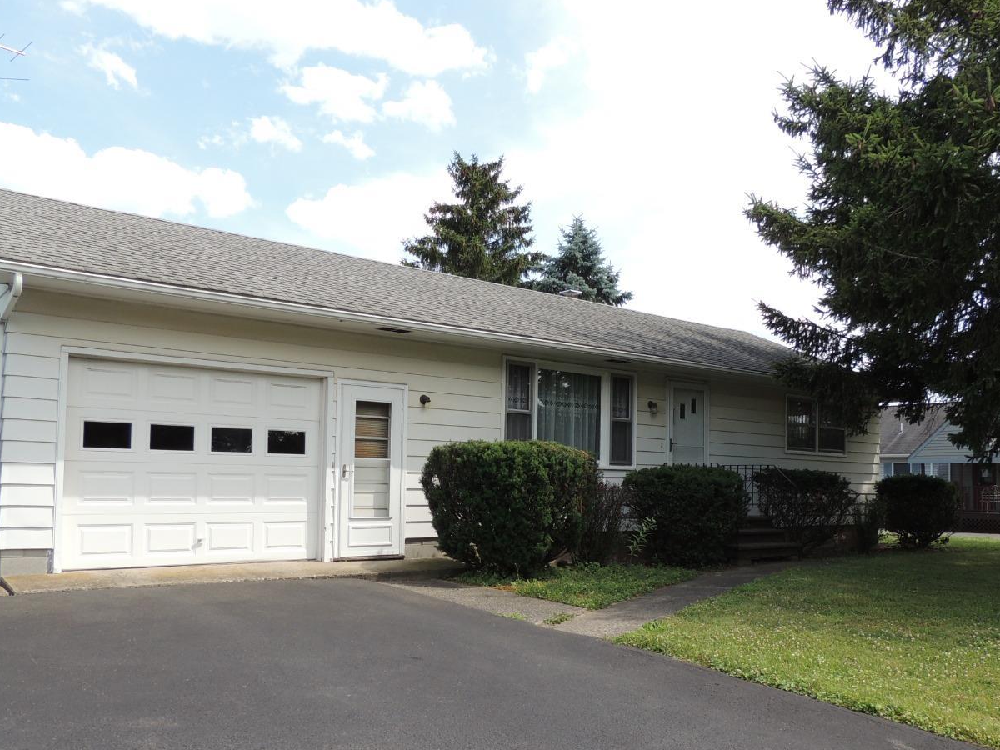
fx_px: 867
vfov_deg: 46.5
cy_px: 452
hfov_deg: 59.9
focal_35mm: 30
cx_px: 536
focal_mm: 4.3
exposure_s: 1/640
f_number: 3
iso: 100
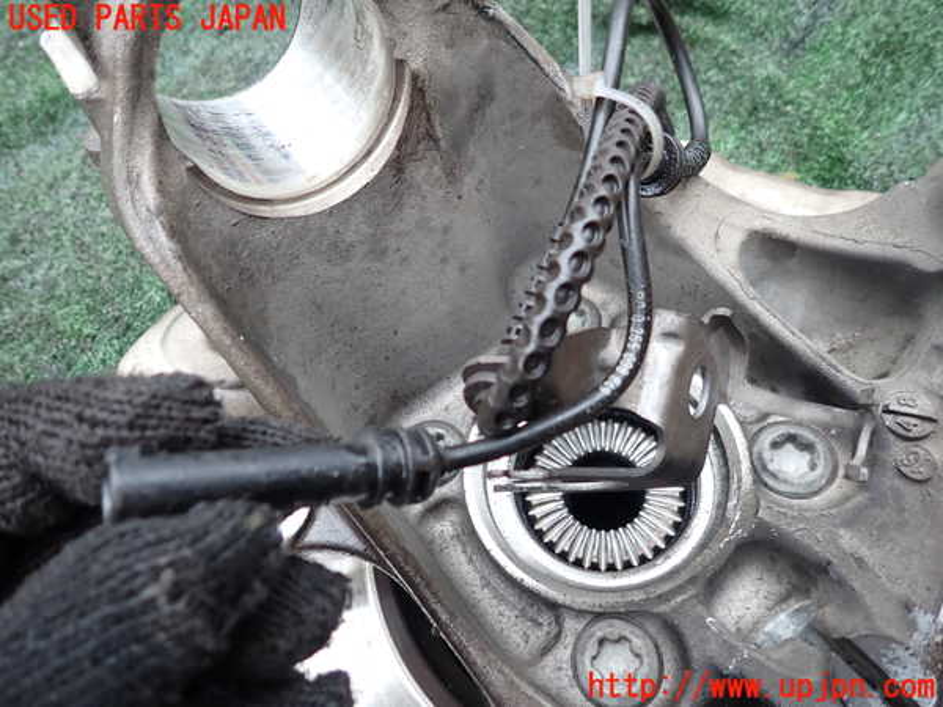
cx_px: 472
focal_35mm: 25
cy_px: 354
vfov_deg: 54.9
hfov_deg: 69.4
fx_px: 681
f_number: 2
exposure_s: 1/60
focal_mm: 4.5
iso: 100
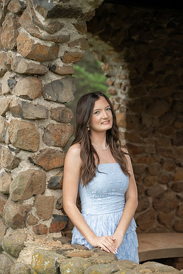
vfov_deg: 27.0
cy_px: 137
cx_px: 92
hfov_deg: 18.2
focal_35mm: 75
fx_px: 572
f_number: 3.5
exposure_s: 1/250
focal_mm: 75
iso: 1600
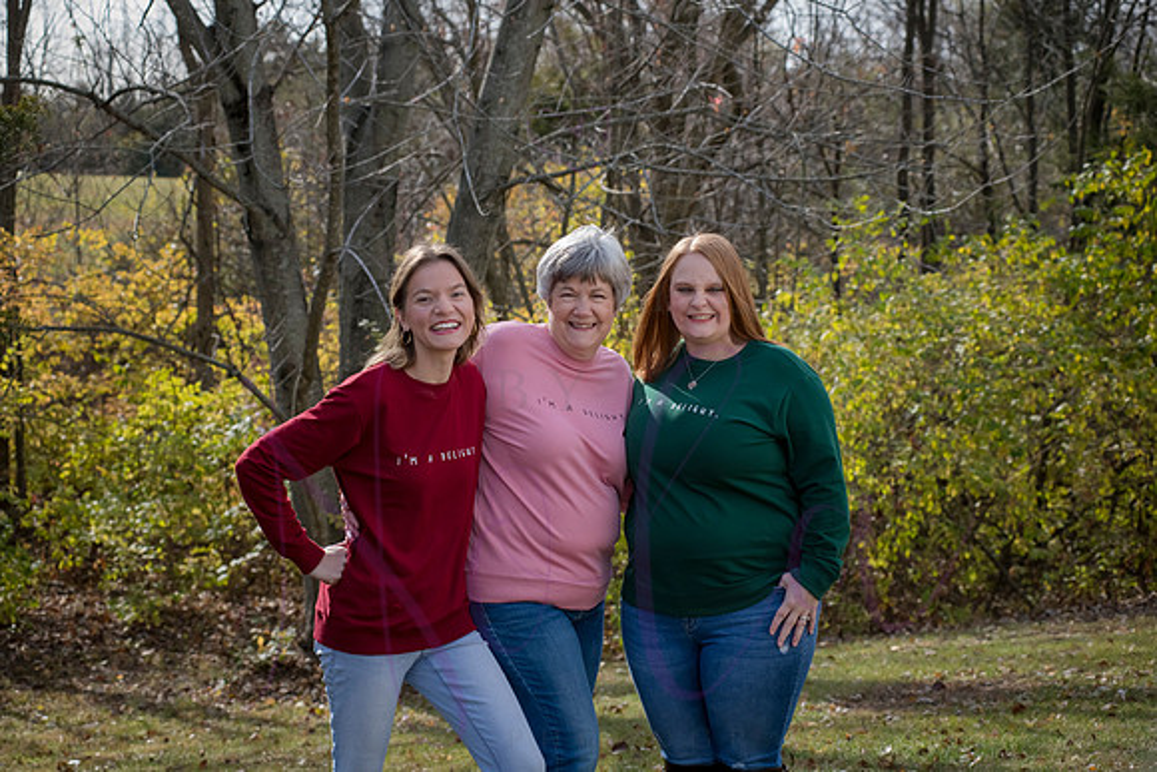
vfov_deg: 17.1
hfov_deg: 25.4
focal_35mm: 80
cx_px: 578
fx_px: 2572
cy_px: 386
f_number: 6.3
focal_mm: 80
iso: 400
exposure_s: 1/500
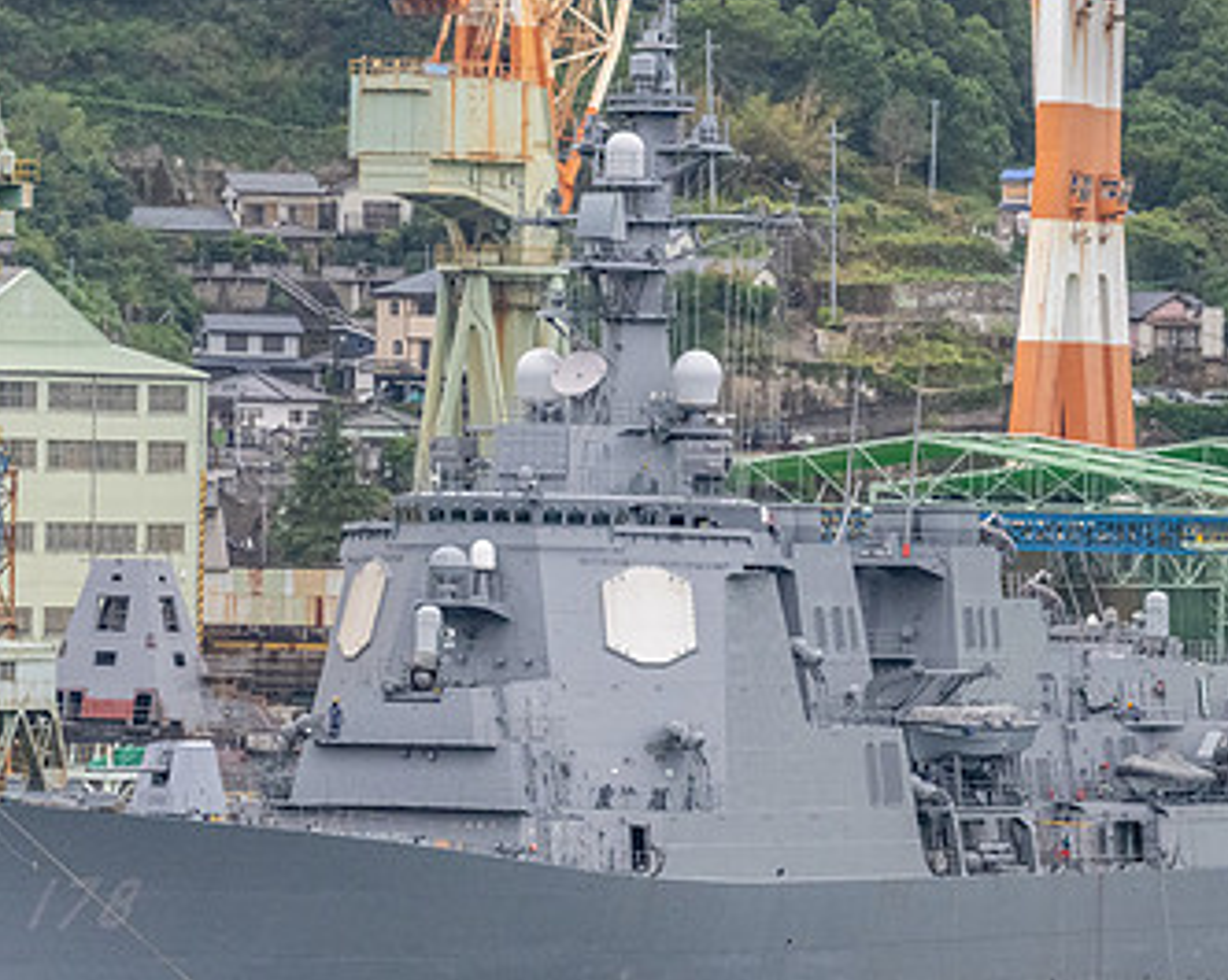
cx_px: 614
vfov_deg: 3.5
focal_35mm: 443
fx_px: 16086
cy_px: 693
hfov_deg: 4.4
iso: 5600
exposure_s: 1/640
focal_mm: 270
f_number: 8
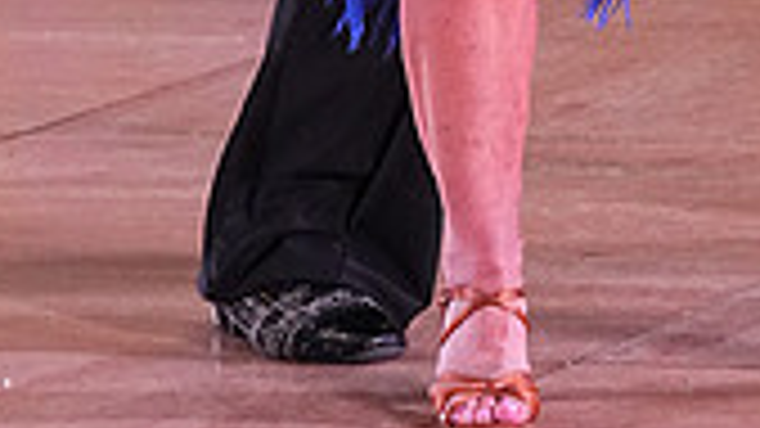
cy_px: -622
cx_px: 771
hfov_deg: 5.8
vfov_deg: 3.2
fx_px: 7475
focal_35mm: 371
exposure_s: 1/400
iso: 3200
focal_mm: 69
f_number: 5.6
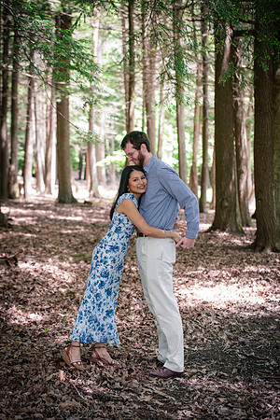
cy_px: 210
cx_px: 140
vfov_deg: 28.8
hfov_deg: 19.5
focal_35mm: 70
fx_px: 817
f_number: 3.5
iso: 800
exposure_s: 1/125
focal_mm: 70
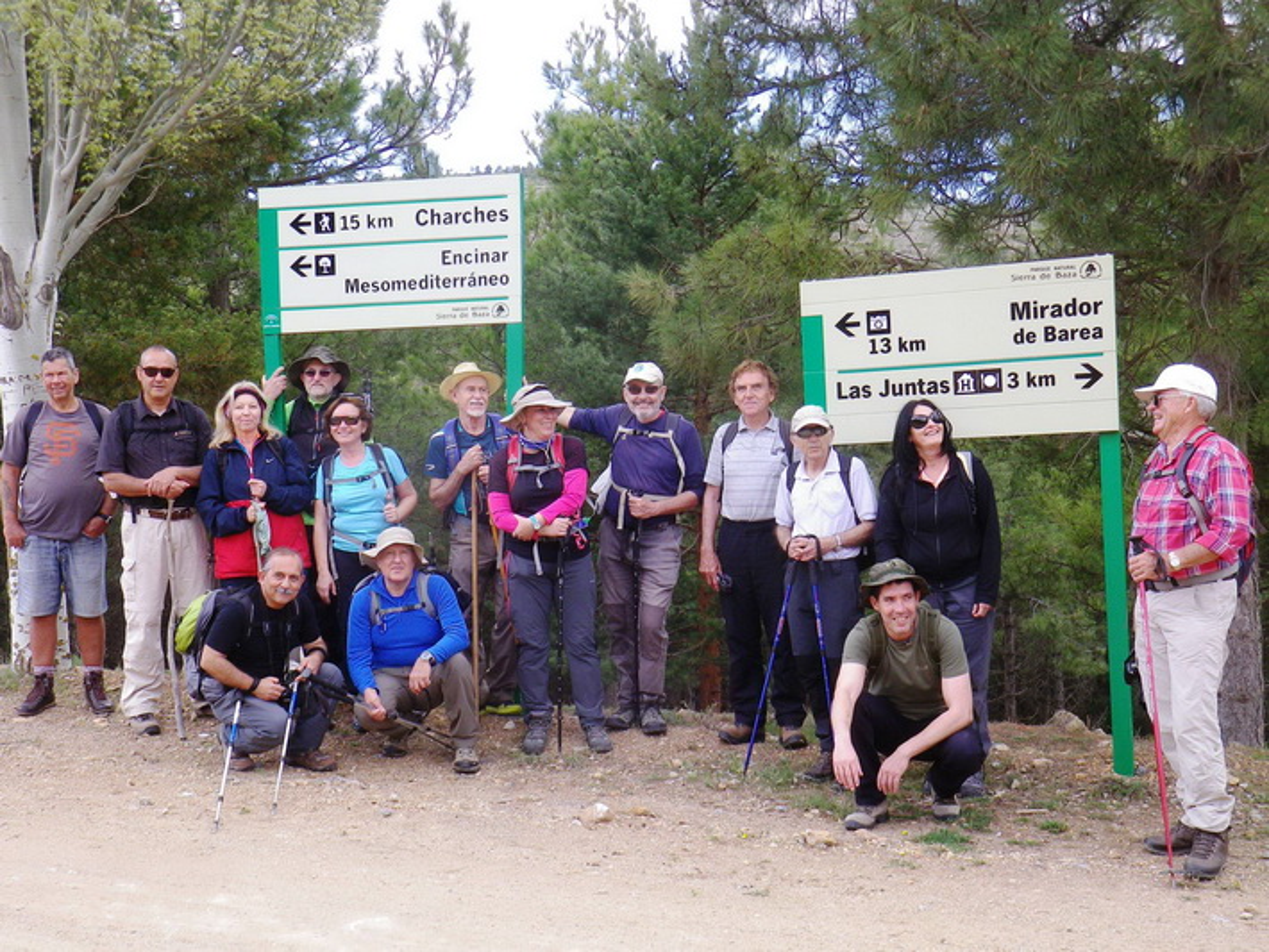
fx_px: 1797
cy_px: 476
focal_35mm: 49
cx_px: 634
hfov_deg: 38.9
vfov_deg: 29.7
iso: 80
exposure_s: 1/125
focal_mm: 8.7
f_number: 4.2
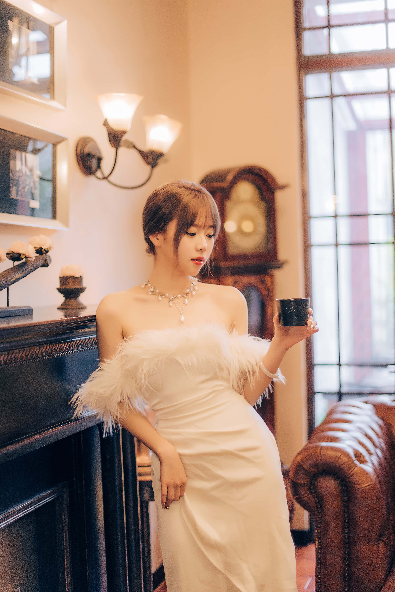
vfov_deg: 39.6
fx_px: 822
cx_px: 198
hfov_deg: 27.0
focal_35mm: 50
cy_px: 296
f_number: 1.4
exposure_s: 1/125
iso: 500
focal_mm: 50
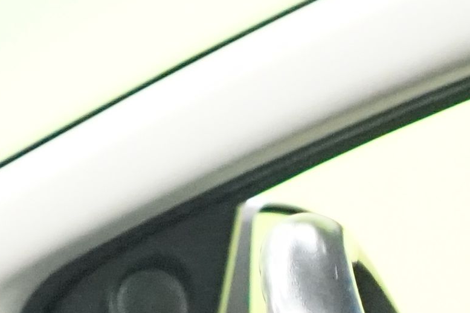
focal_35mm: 216
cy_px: 1055
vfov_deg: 5.8
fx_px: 2820
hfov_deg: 9.3
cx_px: 721
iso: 6400
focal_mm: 28
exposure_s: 1/50
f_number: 5
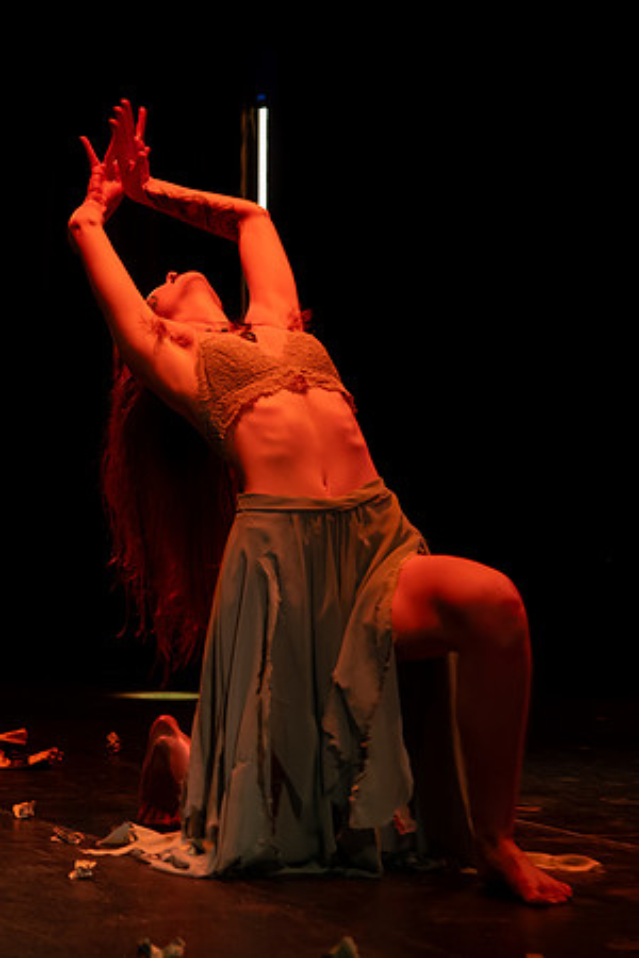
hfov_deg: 12.4
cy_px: 451
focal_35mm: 109
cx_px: 51
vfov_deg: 18.7
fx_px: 2907
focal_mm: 62
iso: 4000
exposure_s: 1/250
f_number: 4
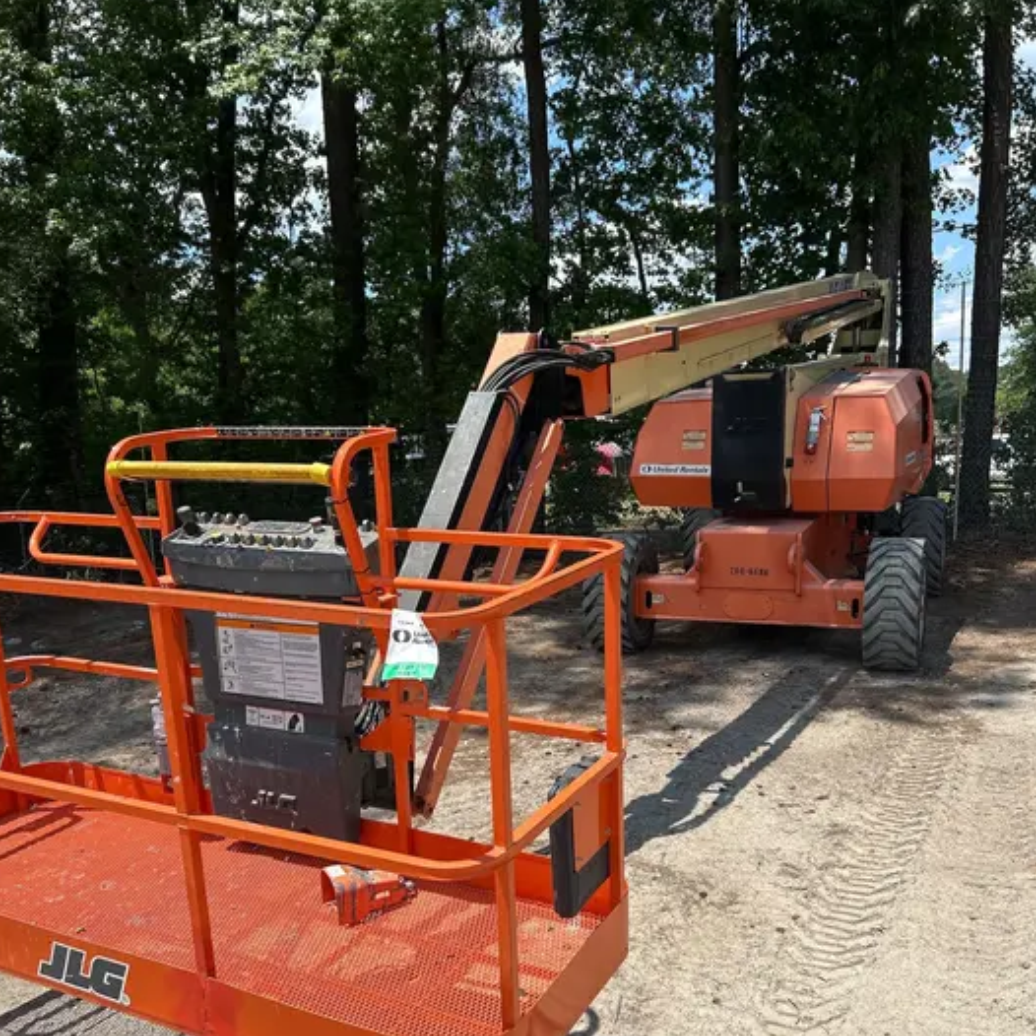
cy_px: 665
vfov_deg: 50.4
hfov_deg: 51.1
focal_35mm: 32
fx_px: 1084
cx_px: 524
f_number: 1.5
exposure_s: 1/3460
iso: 50
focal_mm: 5.7
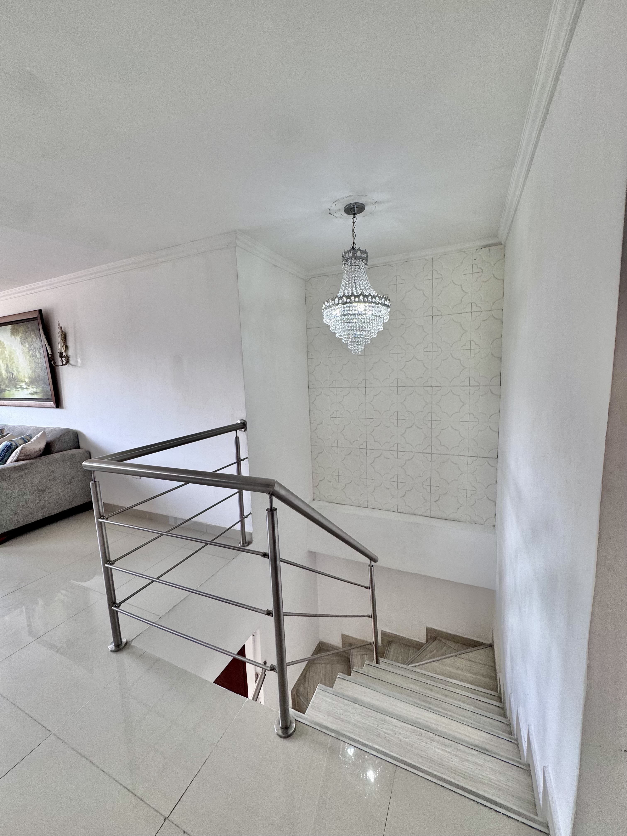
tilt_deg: -7.6
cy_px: 418
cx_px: 314
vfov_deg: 102.1
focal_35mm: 14
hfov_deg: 85.7
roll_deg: +2.7
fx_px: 338
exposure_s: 1/120
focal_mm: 2.22
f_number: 2.2
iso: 100
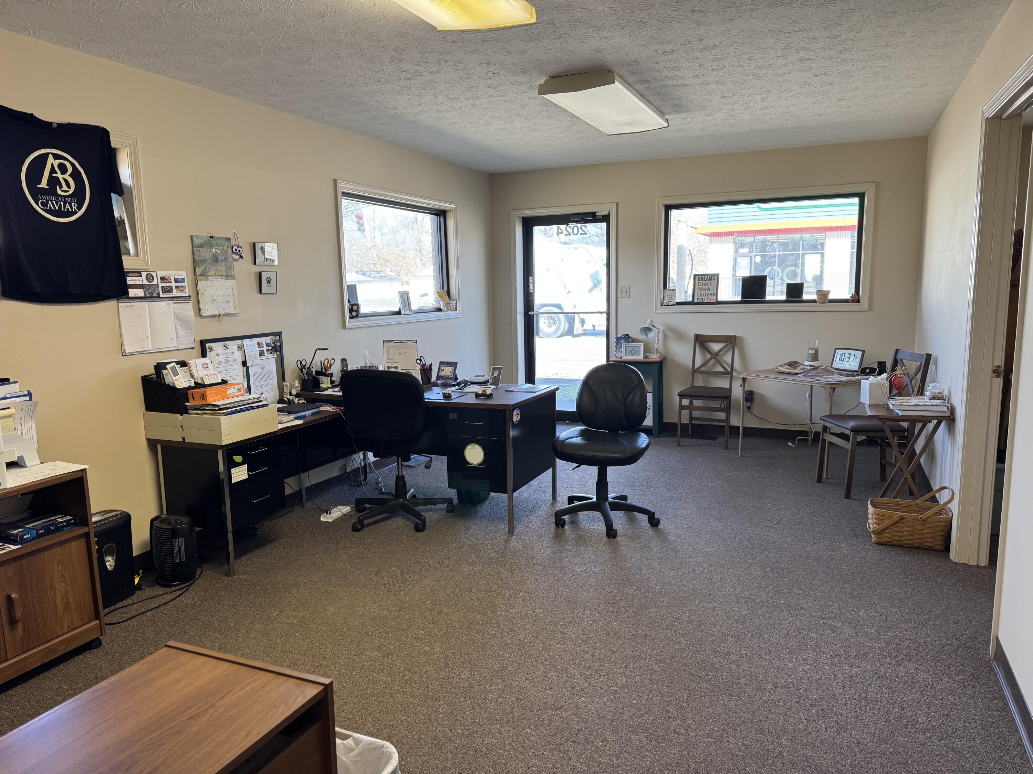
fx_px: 716
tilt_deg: -9.3
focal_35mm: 24
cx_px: 516
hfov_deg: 71.6
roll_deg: +0.8
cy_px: 387
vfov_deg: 56.8
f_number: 1.78
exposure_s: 1/120
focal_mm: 6.76
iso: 200
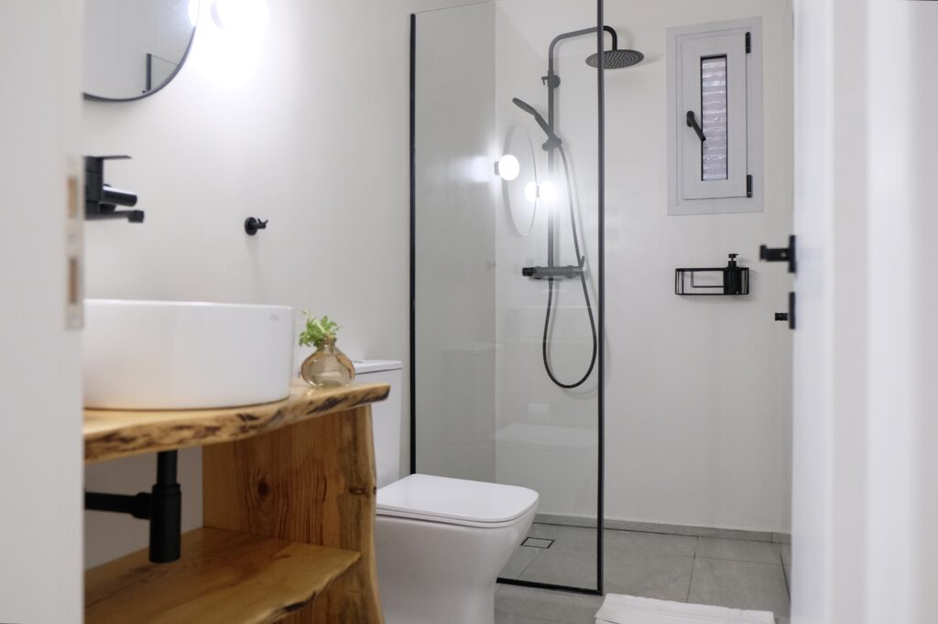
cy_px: 312
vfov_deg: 47.9
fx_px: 703
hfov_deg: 67.4
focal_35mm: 27
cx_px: 469
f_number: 2.8
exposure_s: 1/60
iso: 2000
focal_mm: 18
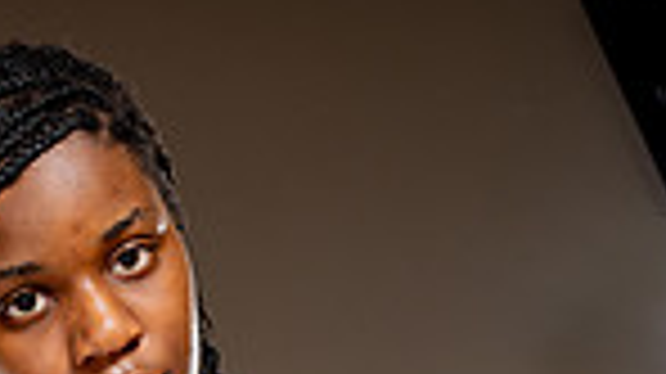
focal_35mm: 89
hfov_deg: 23.5
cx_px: 104
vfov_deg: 10.8
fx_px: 1571
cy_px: 987
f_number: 5.6
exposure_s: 1/250
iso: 200
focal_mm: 28
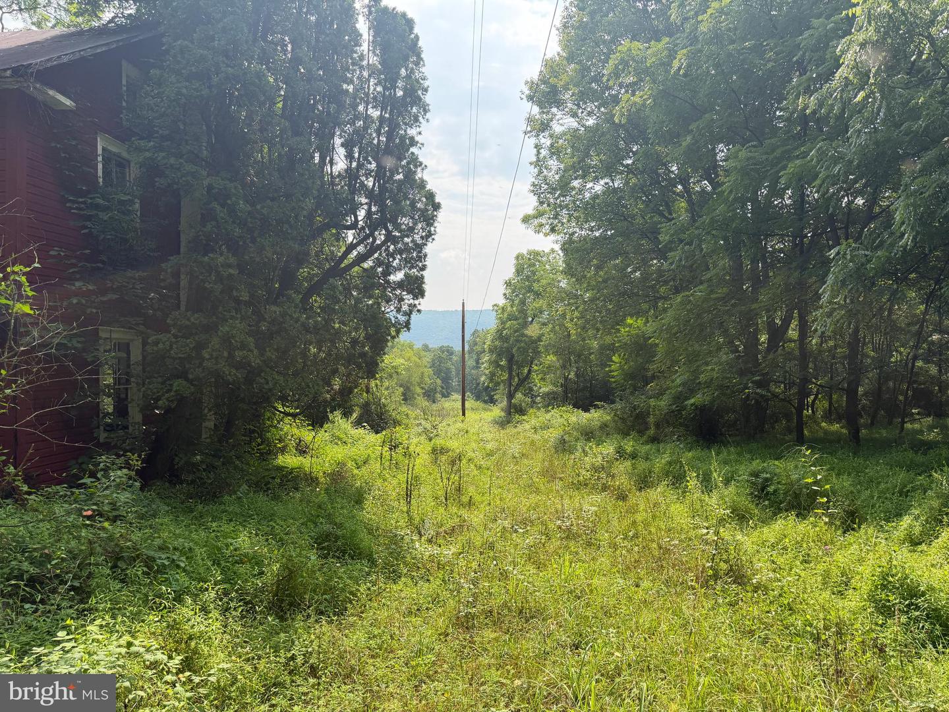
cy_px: 356
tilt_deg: +0.6
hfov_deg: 71.6
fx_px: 658
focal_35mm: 24
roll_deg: +0.5
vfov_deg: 56.8
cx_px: 474
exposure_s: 1/2907
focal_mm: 6.76
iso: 100
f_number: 1.78
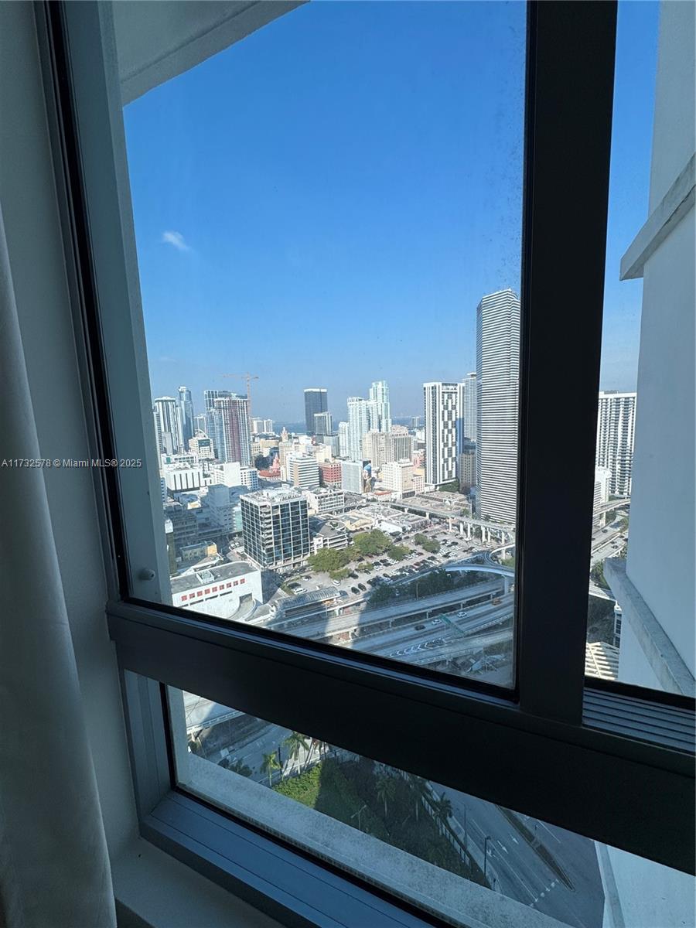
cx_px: 348
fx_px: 375
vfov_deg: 102.1
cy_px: 464
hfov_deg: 85.7
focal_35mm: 14
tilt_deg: -7.3
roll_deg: +1.9
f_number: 2.2
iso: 50
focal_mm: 2.22
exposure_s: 1/1927
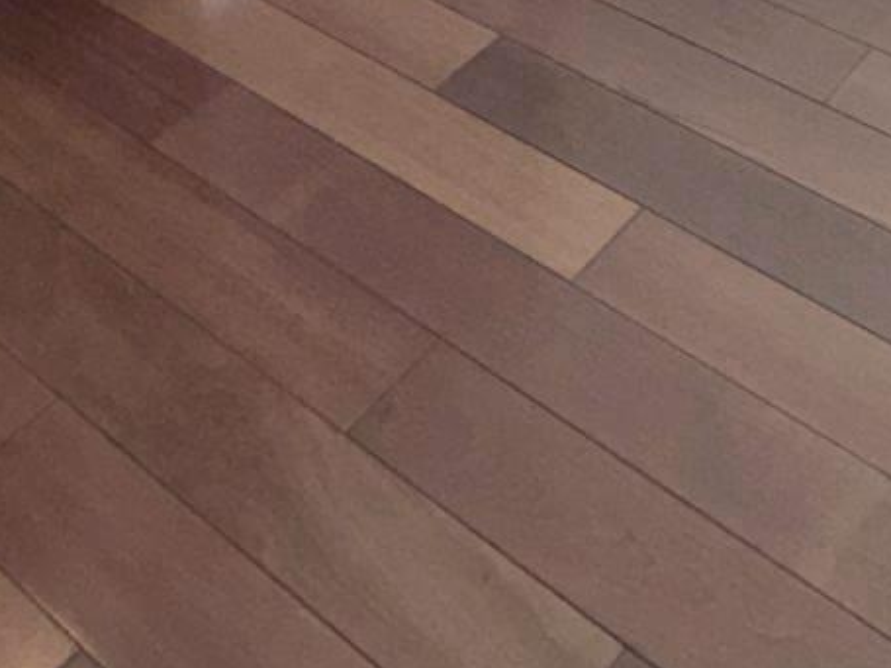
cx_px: 617
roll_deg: -0.3
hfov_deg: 30.4
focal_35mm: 63
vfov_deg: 15.9
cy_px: -799
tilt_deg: -7.1
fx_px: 1621
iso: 40
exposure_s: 1/122
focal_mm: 2.22
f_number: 2.2
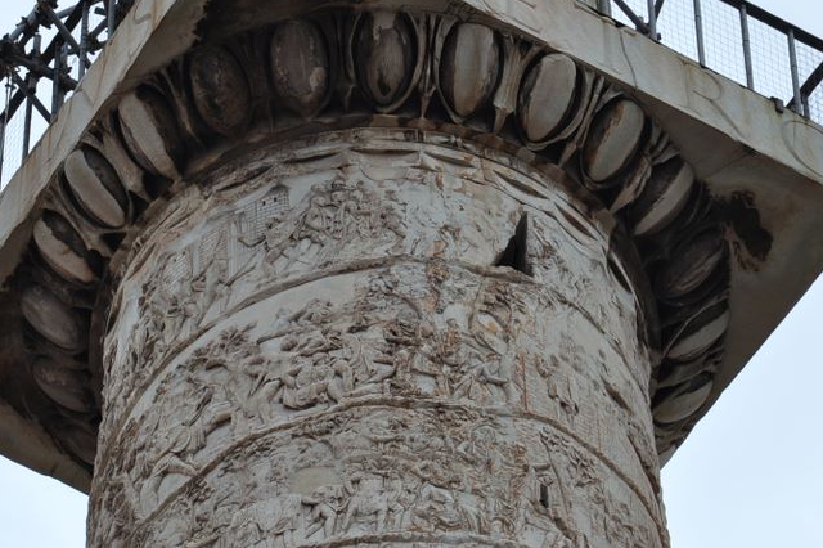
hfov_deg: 8.2
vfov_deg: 5.4
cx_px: 330
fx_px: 5753
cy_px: 153
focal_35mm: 252
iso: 200
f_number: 10
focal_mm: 105
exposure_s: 1/250
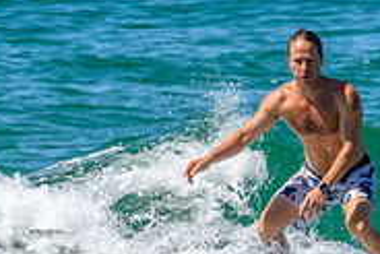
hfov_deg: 0.6
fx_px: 36571
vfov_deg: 0.4
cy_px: 236
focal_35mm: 3462
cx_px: 190
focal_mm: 800
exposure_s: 1/2000
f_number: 11
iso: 1400
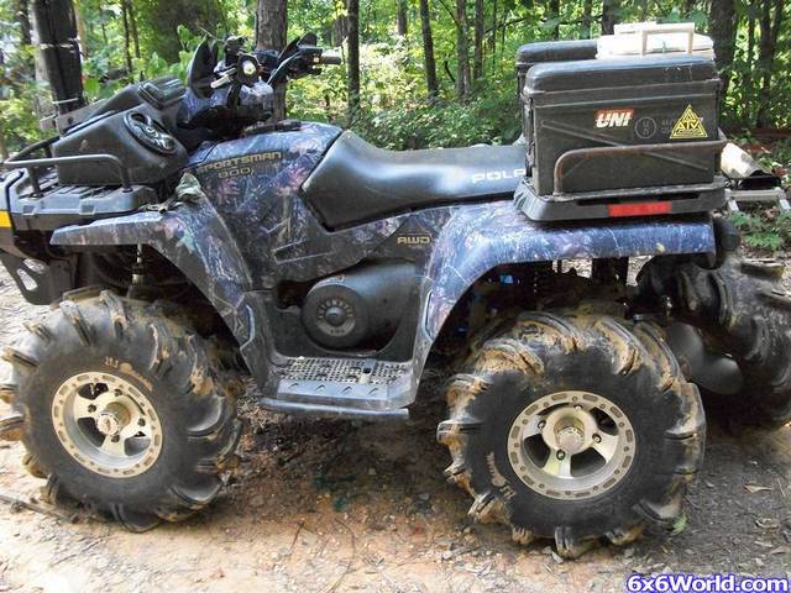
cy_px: 296
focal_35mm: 32
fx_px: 731
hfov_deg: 56.8
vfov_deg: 44.2
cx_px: 396
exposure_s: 1/500
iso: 565
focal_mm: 5.7
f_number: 2.9
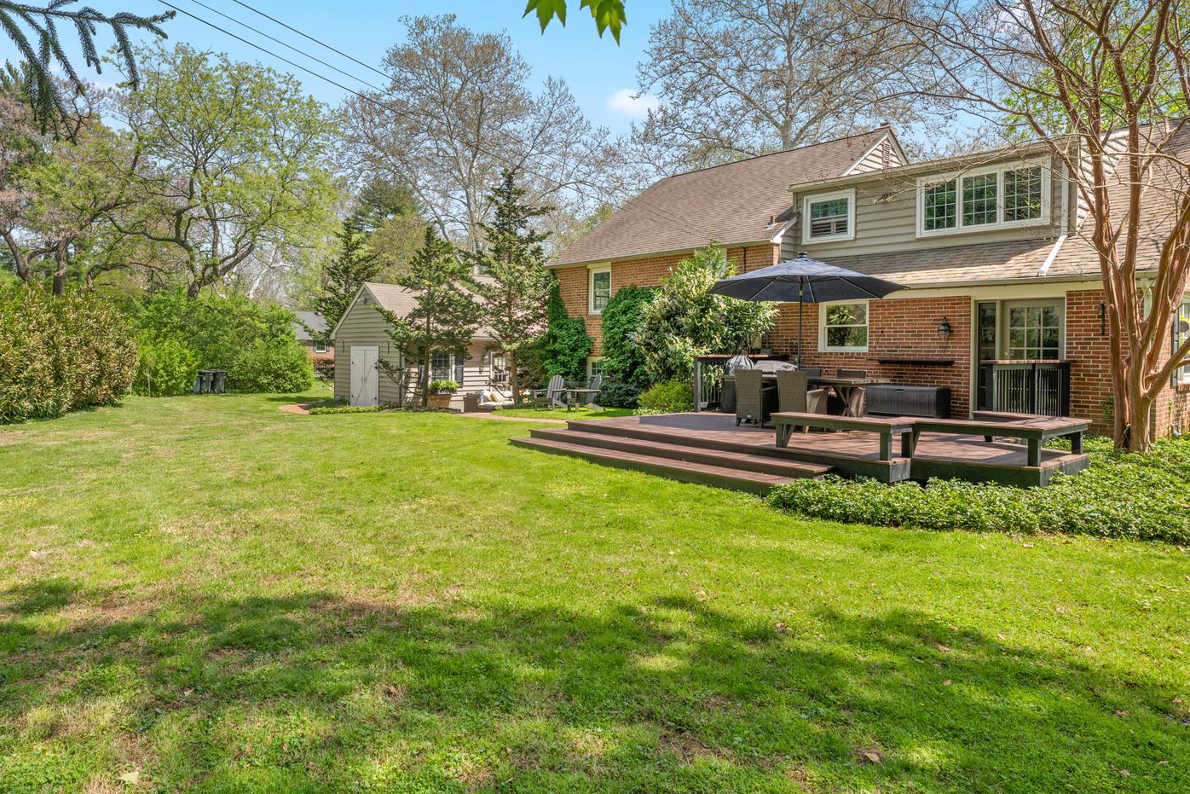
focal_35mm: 22
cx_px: 495
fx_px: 727
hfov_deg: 77.9
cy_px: 346
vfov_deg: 57.1
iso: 400
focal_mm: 15
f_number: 9
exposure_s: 1/160
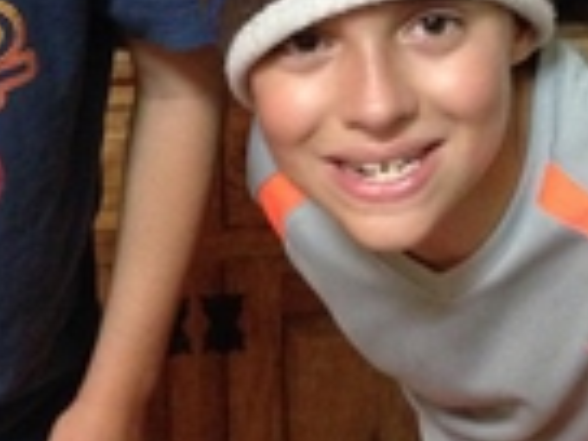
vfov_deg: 14.6
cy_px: -130
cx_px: 476
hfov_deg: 20.0
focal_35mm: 97
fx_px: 1648
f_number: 2.4
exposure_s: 1/15
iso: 800
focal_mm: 4.12
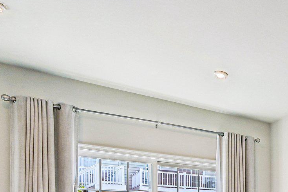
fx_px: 312
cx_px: 330
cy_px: 218
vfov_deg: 30.2
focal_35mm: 39
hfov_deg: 39.0
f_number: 8
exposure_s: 1/40
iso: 100
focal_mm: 14
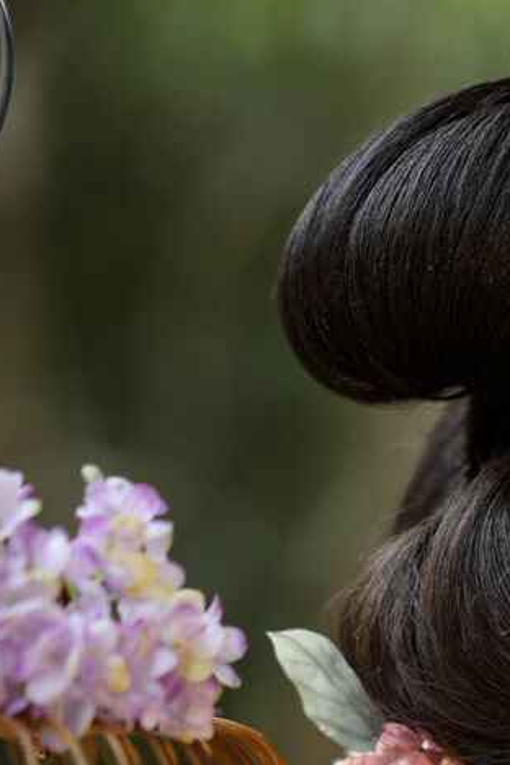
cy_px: 1116
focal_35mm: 286
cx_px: 796
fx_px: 6077
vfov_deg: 7.1
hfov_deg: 4.8
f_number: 1.4
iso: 100
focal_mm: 85
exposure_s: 1/125
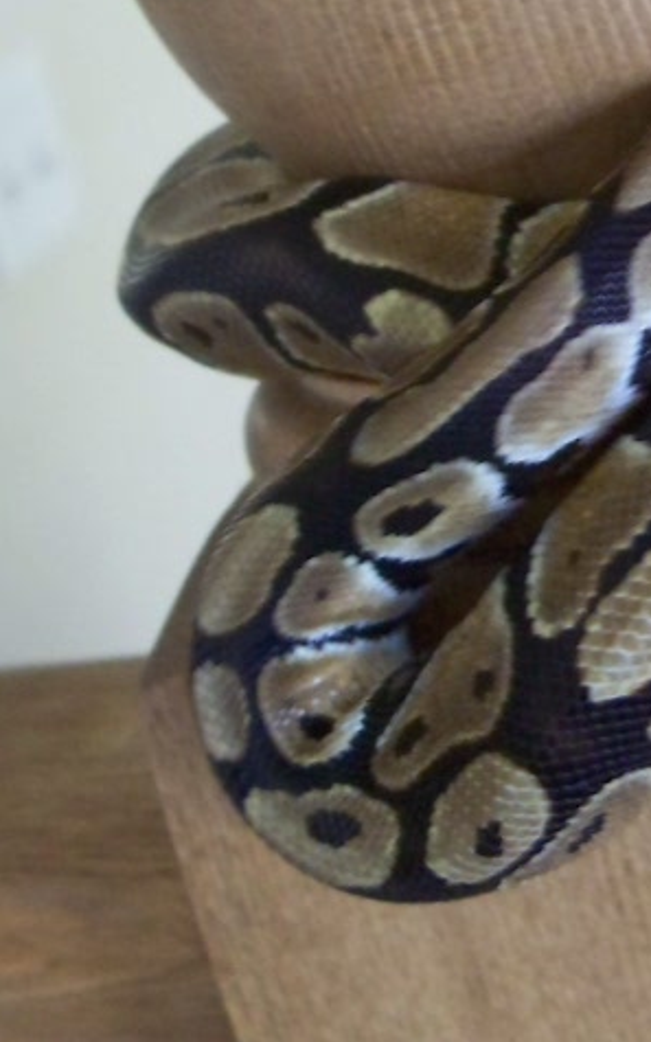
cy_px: 384
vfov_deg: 20.9
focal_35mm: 99
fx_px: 2809
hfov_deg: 12.9
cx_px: 752
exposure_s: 1/25
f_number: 2.8
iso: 400
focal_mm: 7.8
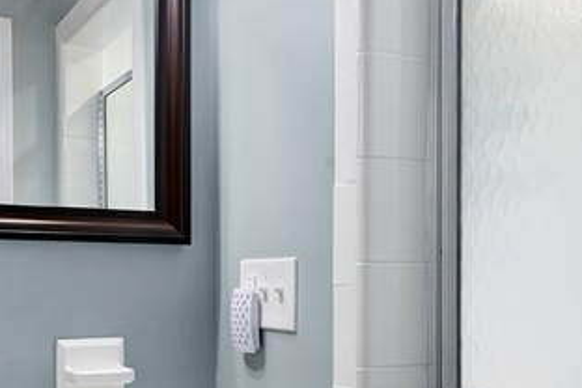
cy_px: 271
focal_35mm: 46
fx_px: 744
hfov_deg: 40.7
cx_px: 103
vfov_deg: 29.0
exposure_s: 1/200
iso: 320
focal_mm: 14
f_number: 11
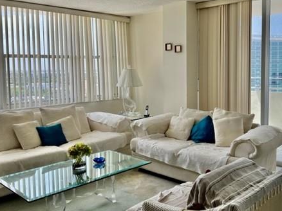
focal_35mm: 38
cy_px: 87
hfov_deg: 49.0
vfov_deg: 37.6
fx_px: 309
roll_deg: +0.8
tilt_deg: -4.8
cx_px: 148
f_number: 1.5
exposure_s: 1/797
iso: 50
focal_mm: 5.7
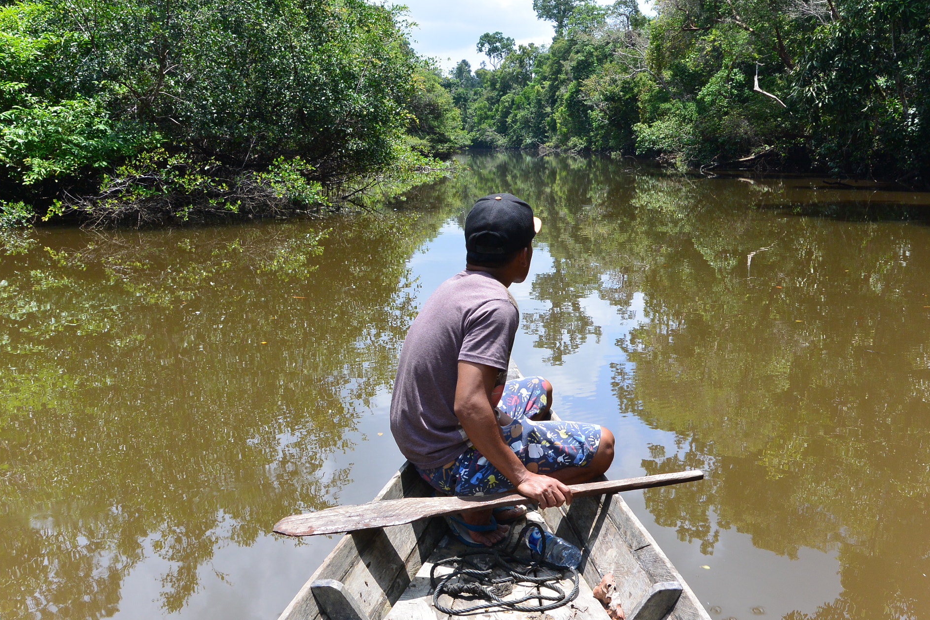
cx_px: 457
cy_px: 328
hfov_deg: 48.5
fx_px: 1033
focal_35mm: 40
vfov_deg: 33.4
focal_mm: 14
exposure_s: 1/250
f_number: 4
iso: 160
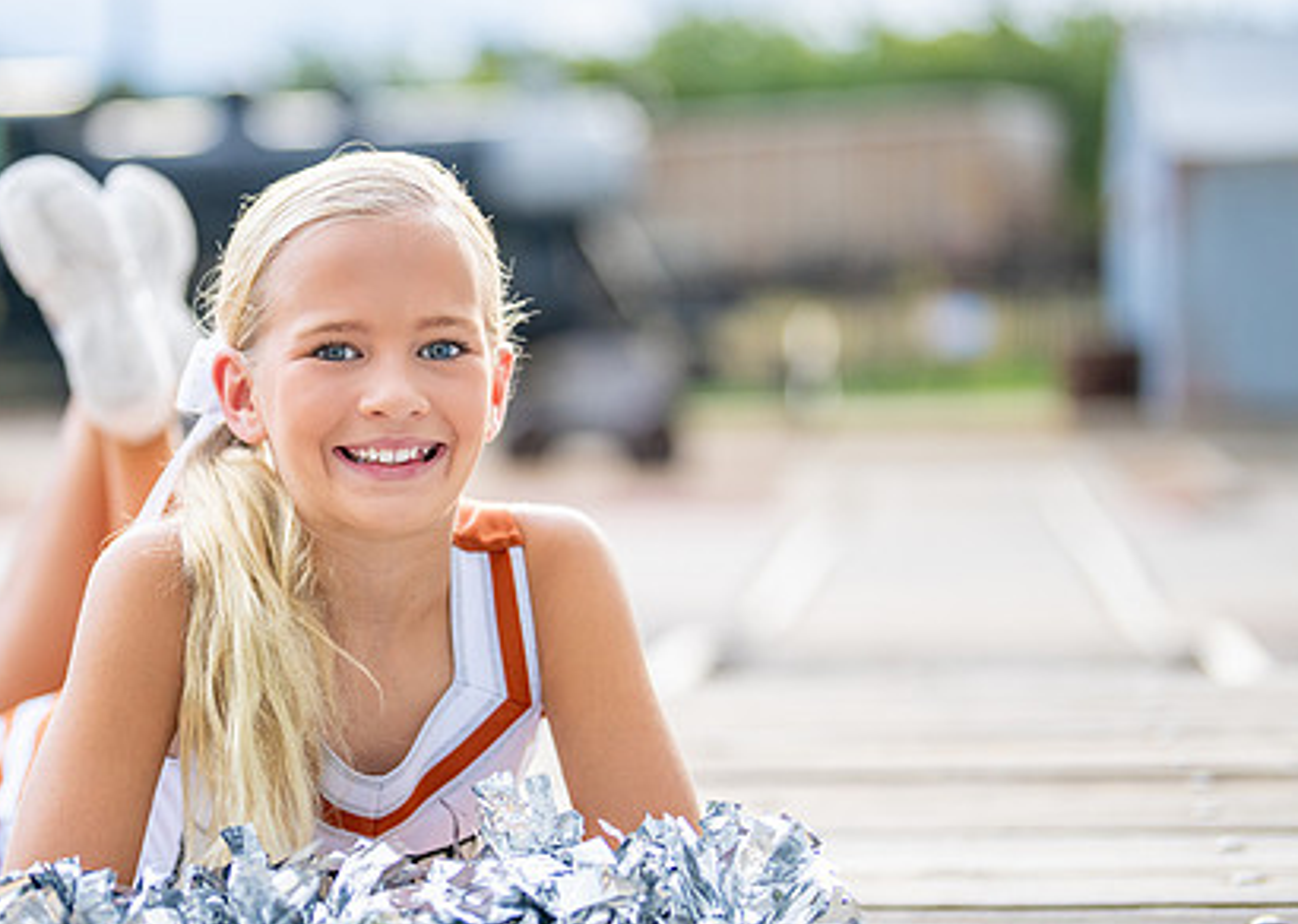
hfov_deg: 24.4
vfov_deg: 17.6
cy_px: 482
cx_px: 411
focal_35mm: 81
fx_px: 2983
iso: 250
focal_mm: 50
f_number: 1.2
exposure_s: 1/640
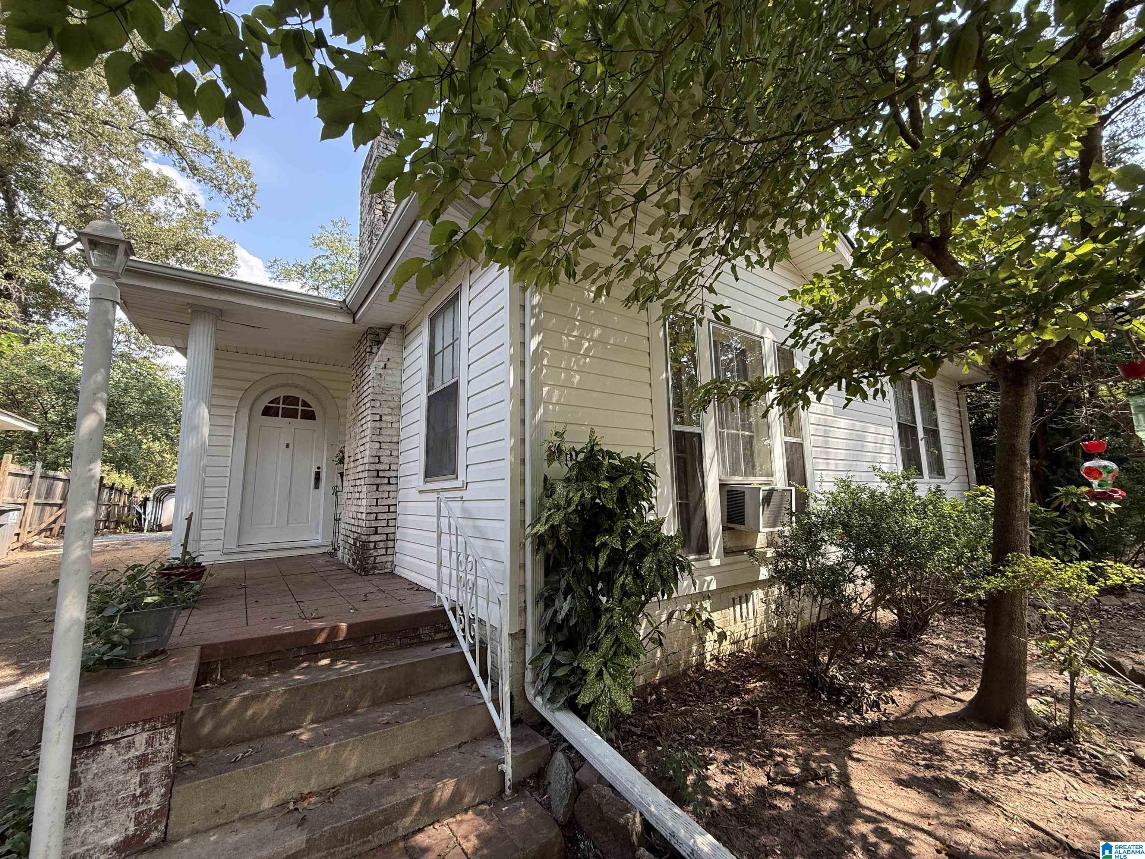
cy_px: 430
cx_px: 572
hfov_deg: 102.1
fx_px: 463
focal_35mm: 14
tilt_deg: +8.3
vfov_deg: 85.7
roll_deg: +0.9
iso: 64
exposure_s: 1/233
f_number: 2.2
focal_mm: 2.22
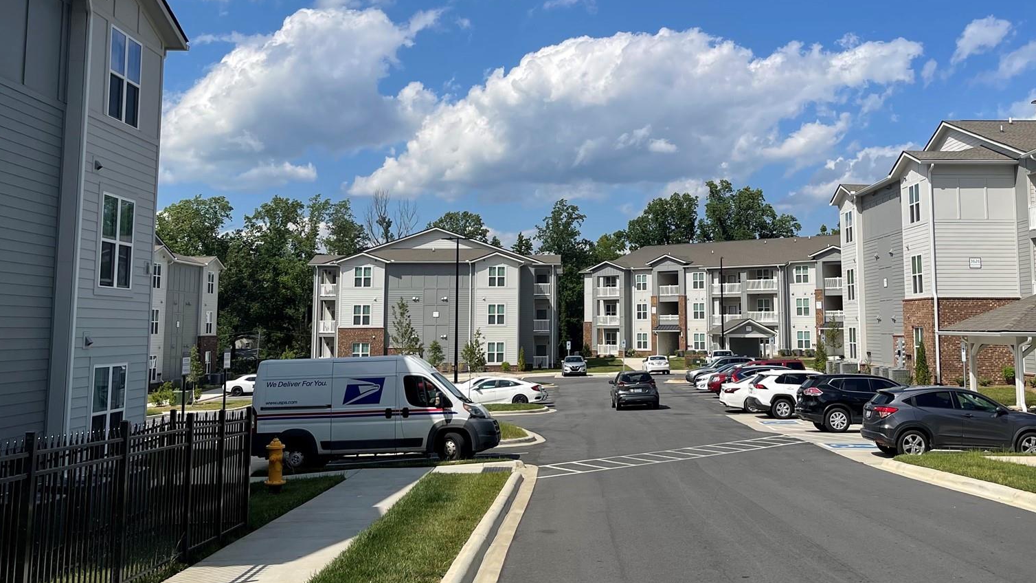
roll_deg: +0.0
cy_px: 206
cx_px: 587
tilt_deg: +5.8
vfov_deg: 31.8
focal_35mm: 37
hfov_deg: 53.8
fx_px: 1016
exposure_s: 1/5917
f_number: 1.6
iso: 32
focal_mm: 5.1
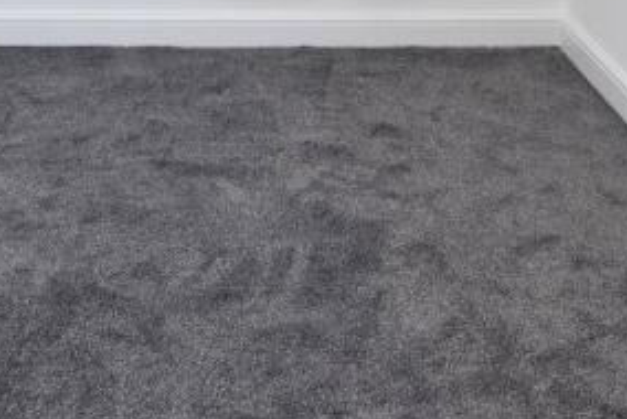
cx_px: 216
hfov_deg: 36.5
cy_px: -94
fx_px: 941
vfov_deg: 22.9
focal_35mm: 54
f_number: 5
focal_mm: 10
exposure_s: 1/200
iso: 560
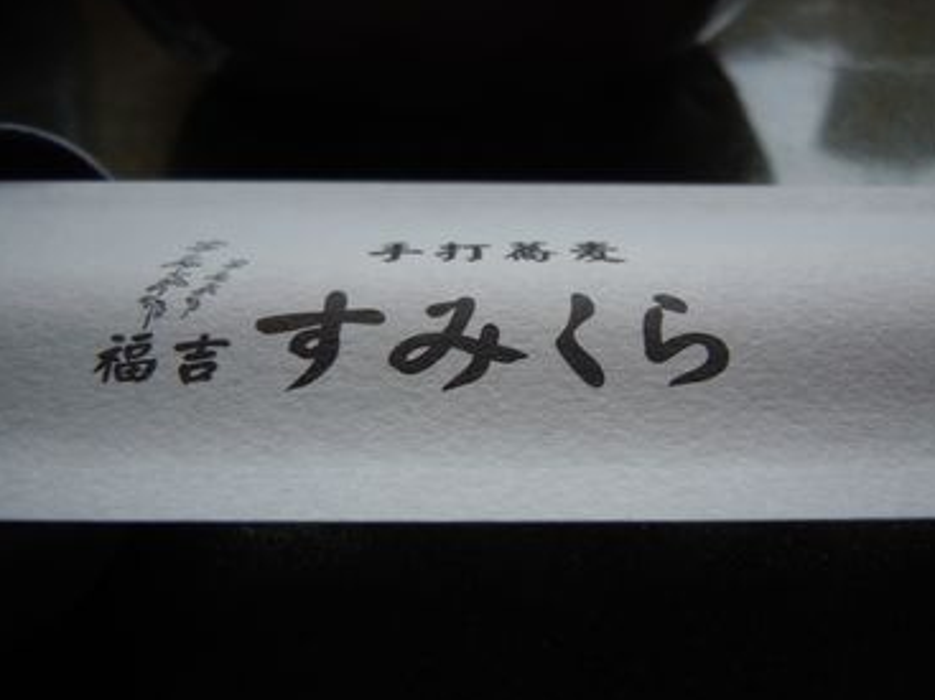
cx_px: 482
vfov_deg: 39.6
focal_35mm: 36
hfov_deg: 51.4
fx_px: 972
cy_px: 361
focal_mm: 5.9
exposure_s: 1/250
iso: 100
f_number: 4
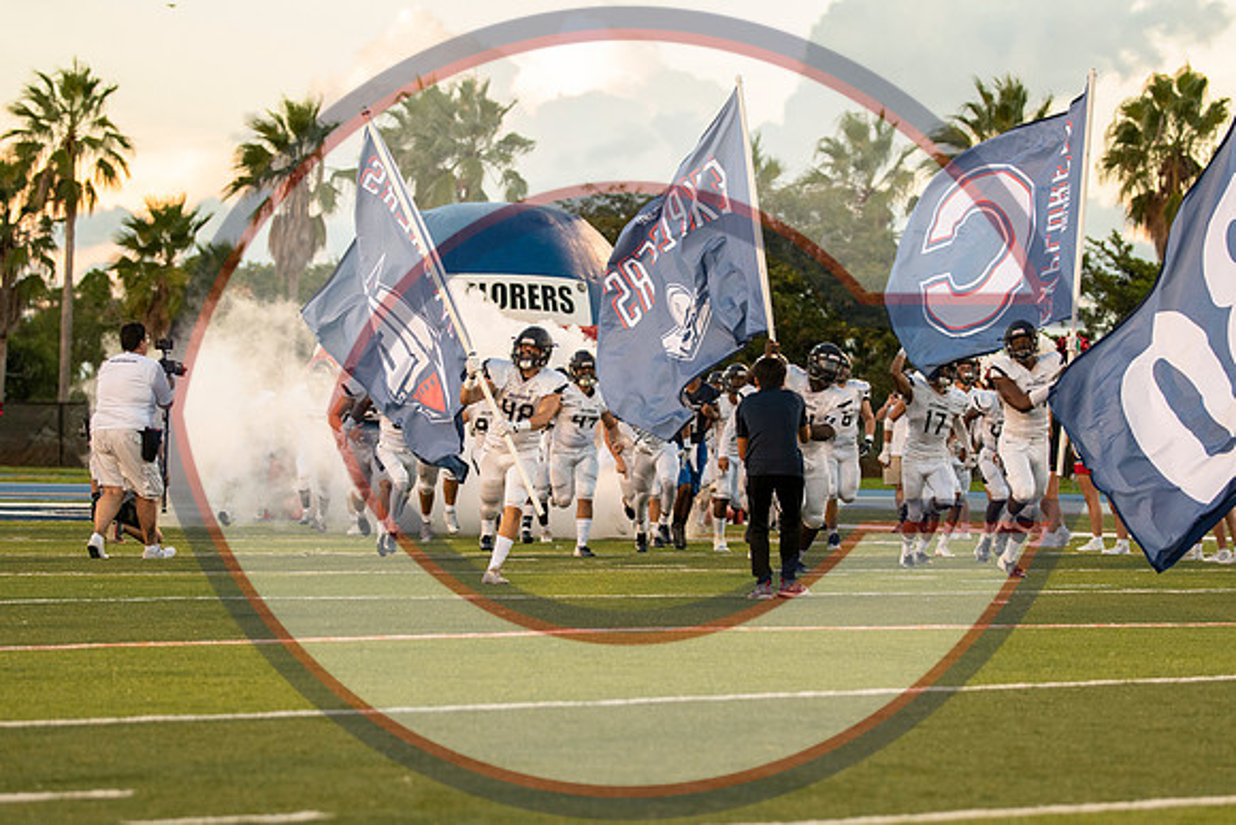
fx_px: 4893
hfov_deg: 14.4
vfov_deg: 9.6
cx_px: 618
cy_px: 412
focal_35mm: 142
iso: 1600
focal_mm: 95
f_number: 2.8
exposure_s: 1/1600
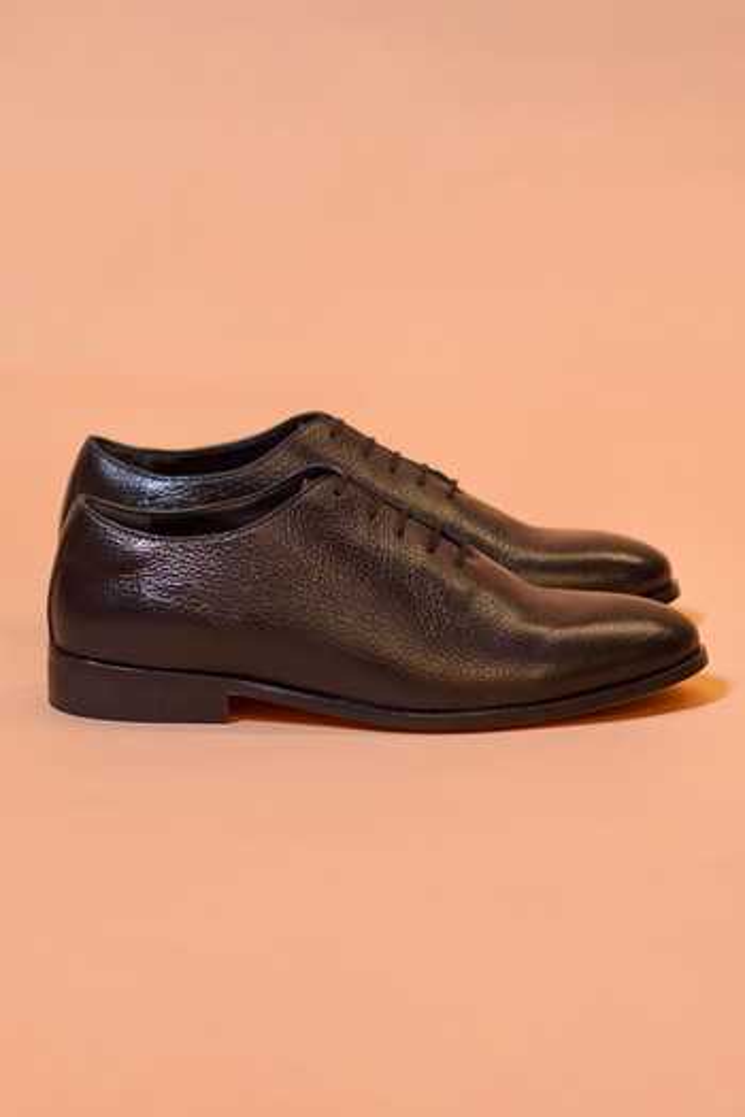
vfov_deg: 39.6
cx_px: 372
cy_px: 558
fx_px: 1552
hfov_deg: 27.0
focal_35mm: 50
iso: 500
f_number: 2
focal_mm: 50
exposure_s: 1/125
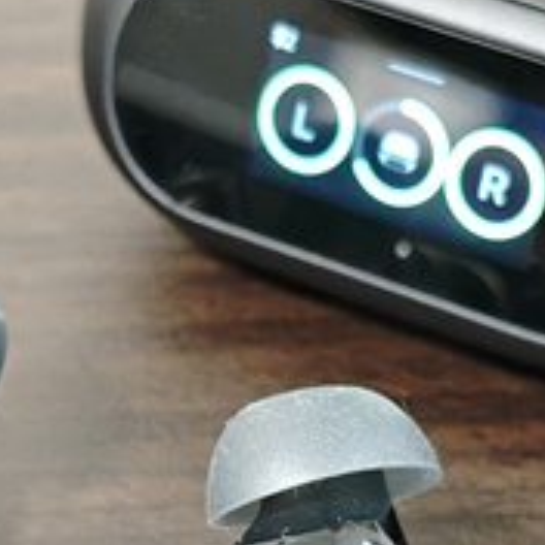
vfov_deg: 10.0
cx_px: 271
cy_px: 331
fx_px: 3099
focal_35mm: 174
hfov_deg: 10.0
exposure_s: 1/38.8
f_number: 1.5
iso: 800
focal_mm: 4.94
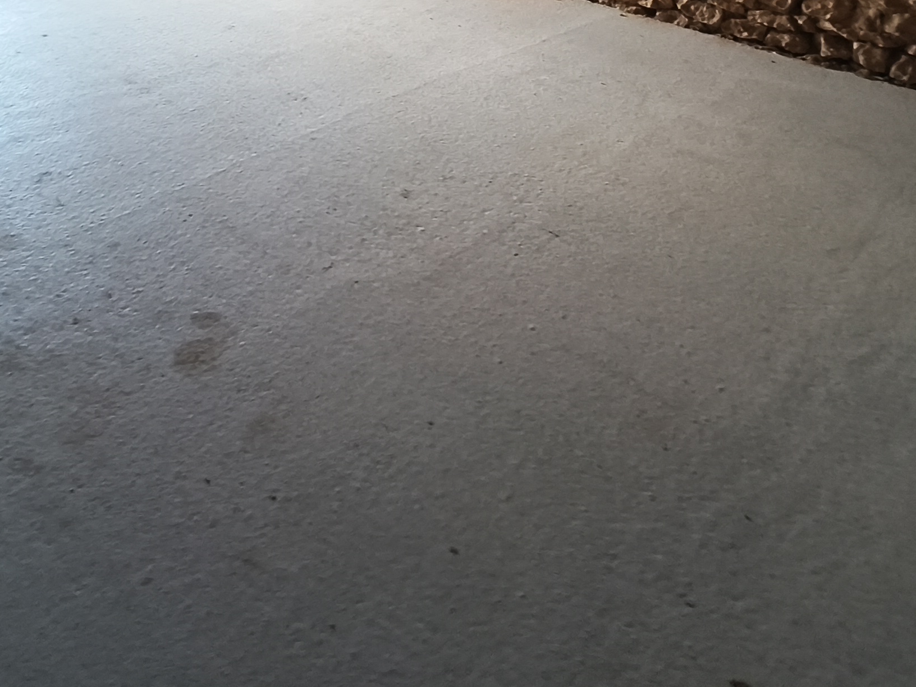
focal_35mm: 30
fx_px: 794
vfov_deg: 41.0
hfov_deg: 59.2
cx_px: 345
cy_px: 3
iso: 200
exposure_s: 1/50
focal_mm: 1.67
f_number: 2.2
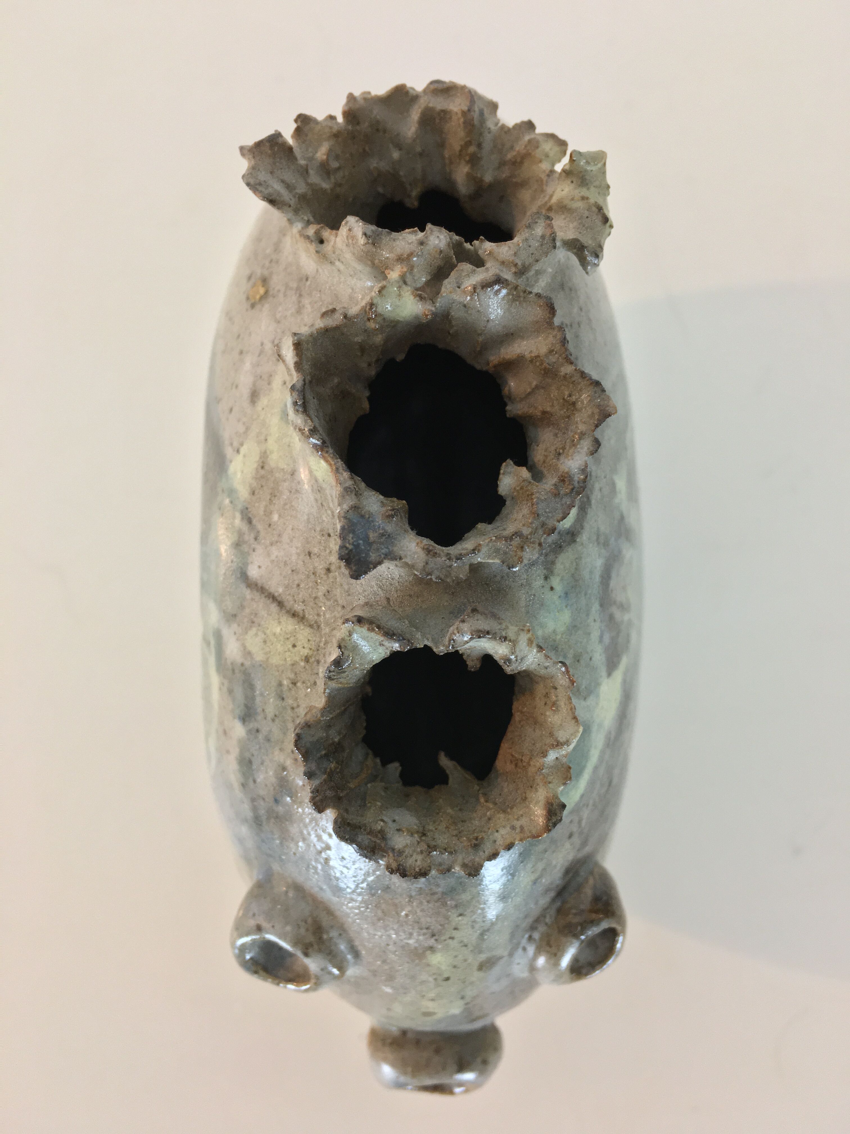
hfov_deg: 48.2
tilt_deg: -85.3
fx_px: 949
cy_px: 567
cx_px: 425
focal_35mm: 29
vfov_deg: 61.7
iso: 100
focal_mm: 4.15
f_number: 2.2
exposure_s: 1/33
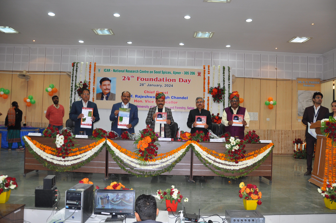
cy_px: 112
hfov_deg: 67.4
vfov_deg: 47.8
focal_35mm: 27
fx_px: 252
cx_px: 168
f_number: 3.5
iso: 400
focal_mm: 18
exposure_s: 1/60
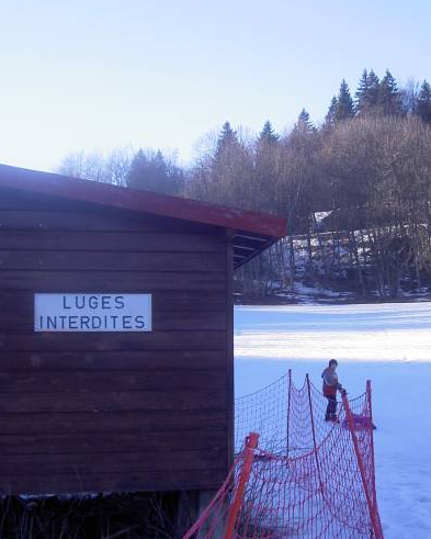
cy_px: 319
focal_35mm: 62
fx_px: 988
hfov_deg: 24.6
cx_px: 261
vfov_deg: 30.4
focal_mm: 8
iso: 100
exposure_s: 1/160
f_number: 4.7
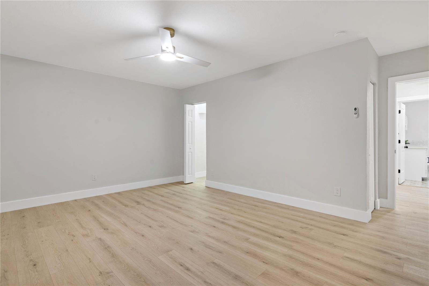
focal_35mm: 16
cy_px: 143
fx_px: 197
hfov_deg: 95.0
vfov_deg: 72.0
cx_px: 214
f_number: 9
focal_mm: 11
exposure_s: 1/1.25
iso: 200
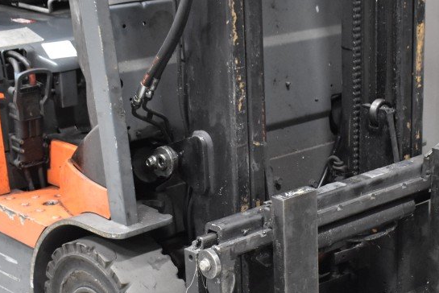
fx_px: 1087
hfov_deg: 22.7
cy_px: 244
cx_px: 317
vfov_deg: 15.2
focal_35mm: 89
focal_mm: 27
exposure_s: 1/25
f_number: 4.5
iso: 1600
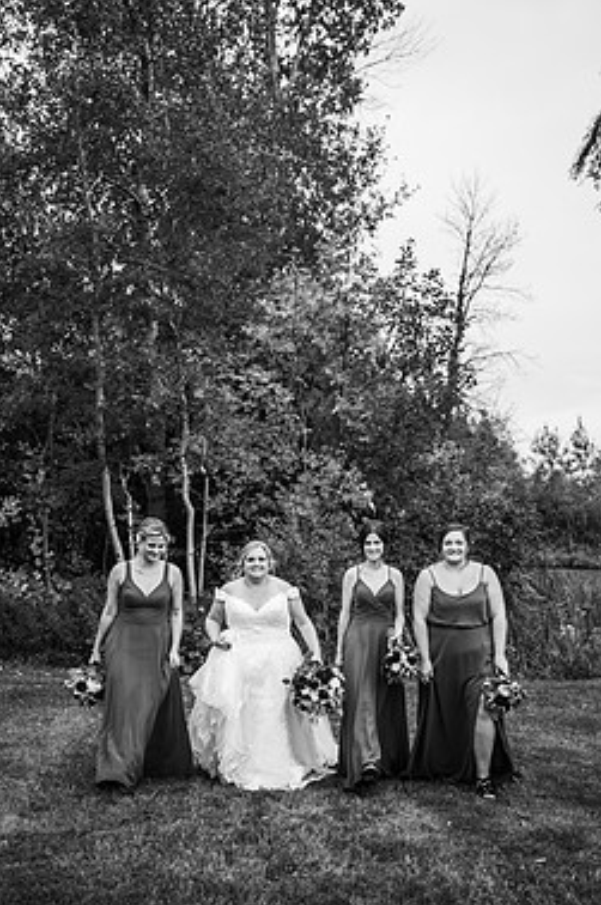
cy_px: 400
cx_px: 289
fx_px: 1105
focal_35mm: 44
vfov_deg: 44.5
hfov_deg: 30.4
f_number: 2.8
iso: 200
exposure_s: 1/1000
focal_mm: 37
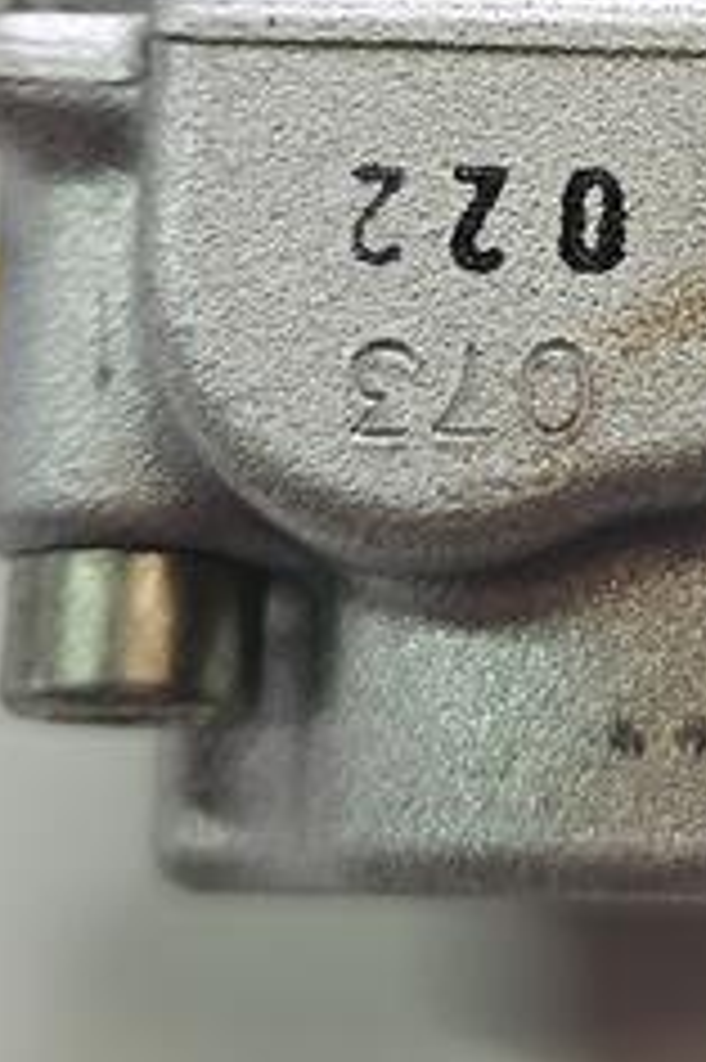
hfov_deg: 17.1
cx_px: 702
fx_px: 2298
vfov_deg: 25.1
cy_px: 76
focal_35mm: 78
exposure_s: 1/180
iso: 200
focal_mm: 5.4
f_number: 1.8
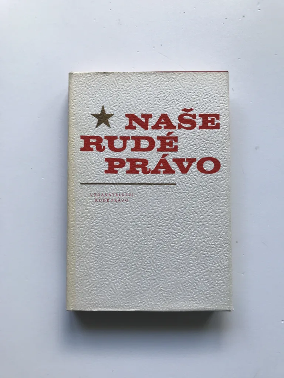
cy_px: 189
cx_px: 142
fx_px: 306
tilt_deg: -86.6
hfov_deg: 49.7
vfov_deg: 63.4
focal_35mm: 28
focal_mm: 3.99
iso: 32
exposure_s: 1/100
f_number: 1.8
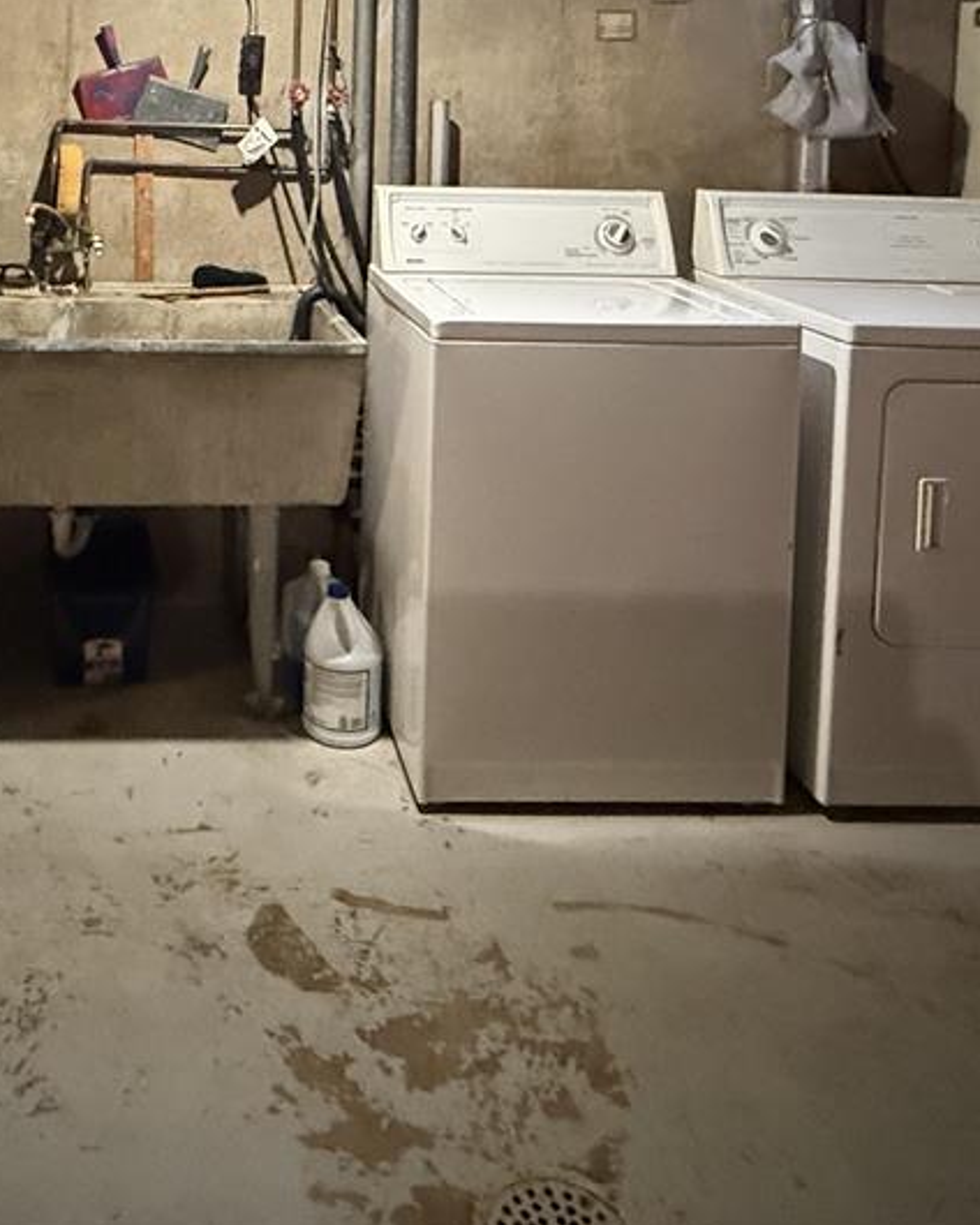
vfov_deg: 48.7
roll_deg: -1.8
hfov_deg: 42.7
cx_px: 206
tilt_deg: -2.1
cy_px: 129
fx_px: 1196
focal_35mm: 33
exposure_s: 1/40
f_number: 2.2
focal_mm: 2.22
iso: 1250
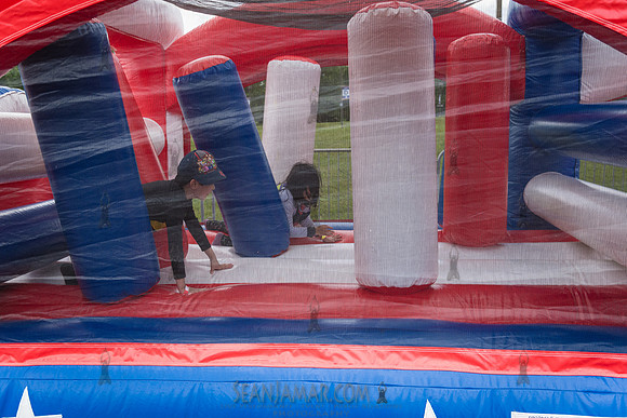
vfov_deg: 41.1
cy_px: 209
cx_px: 314
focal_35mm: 32
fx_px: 557
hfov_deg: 58.7
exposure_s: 1/500
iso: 400
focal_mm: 32
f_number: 4
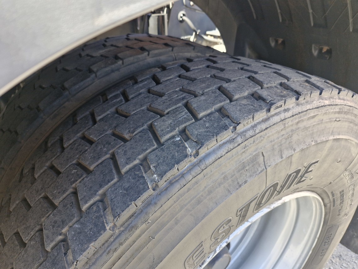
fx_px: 238
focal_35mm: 23
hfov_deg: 73.9
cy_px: 134
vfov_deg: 58.9
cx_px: 179
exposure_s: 1/180
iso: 100
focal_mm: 5.54
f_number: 1.8
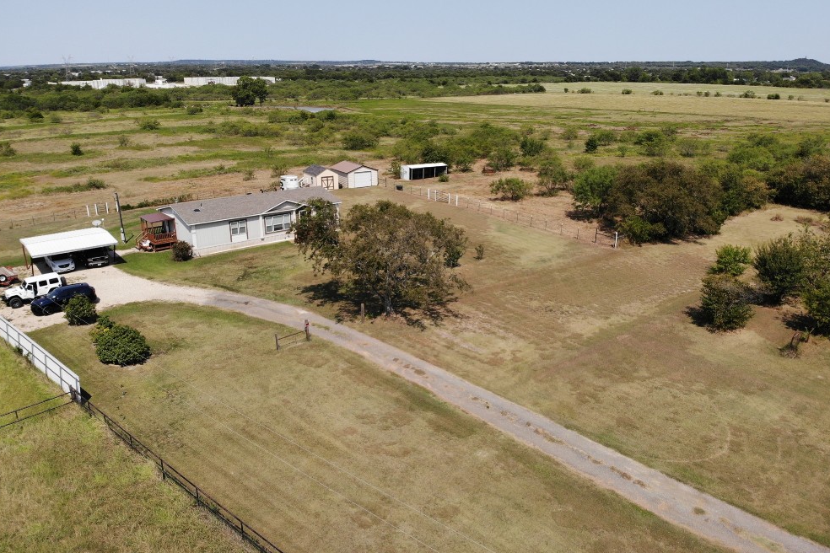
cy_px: 270
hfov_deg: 69.4
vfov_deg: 49.5
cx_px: 420
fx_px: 599
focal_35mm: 26
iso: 100
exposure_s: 1/1218
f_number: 2.8
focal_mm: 4.5
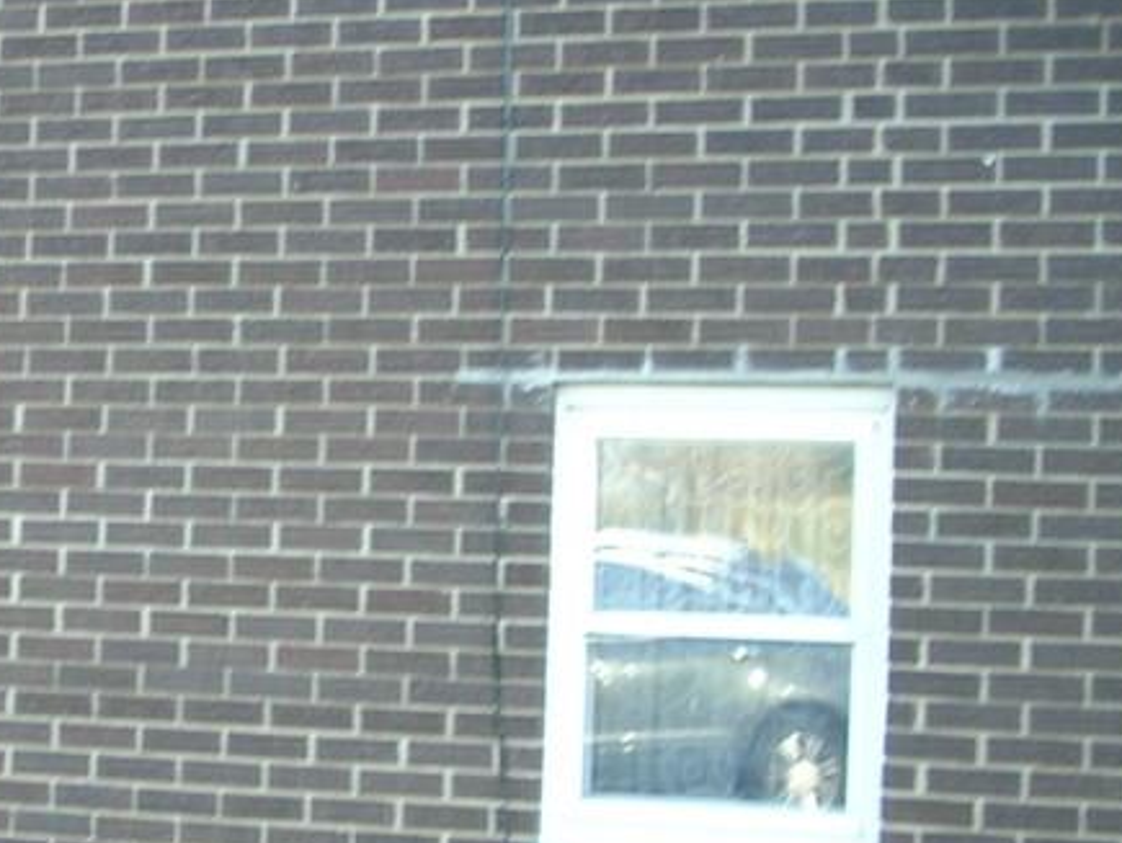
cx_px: 46
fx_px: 2822
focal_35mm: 87
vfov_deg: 16.9
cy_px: 632
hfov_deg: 21.8
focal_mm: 6.2
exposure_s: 1/44.3
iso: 64
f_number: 2.8
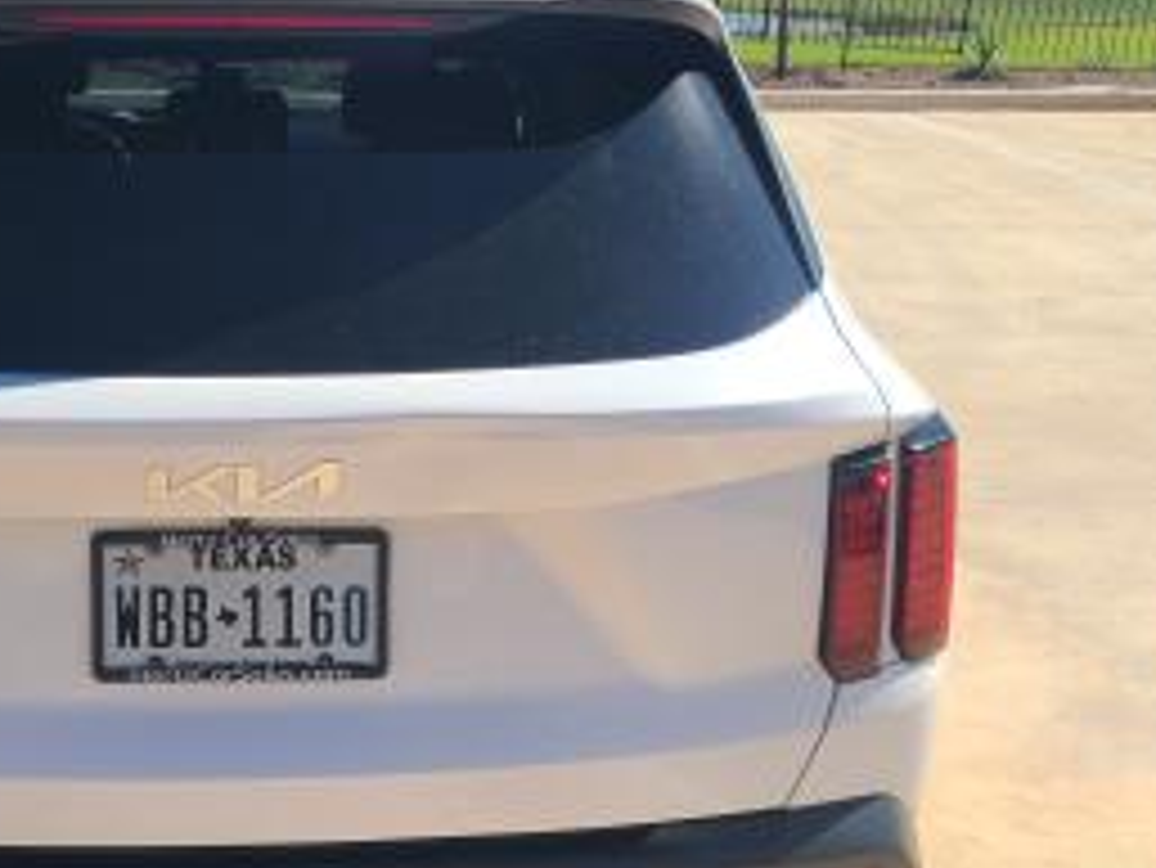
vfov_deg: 28.4
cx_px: 270
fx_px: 1704
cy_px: 571
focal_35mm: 51
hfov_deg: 36.5
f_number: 1.8
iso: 40
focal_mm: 5.4
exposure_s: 1/2490
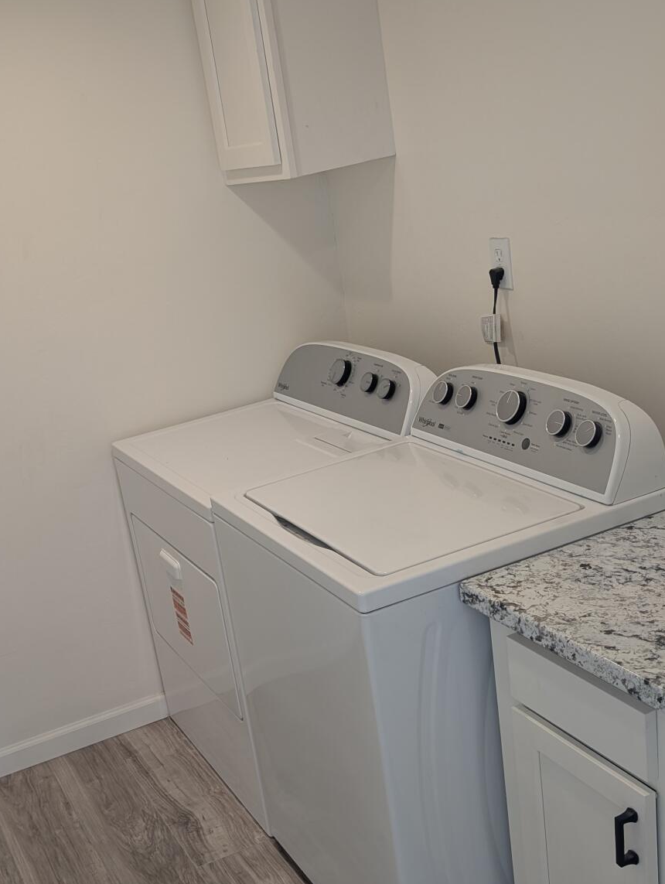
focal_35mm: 42
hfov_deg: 34.1
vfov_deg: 44.4
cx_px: 228
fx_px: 1074
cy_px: 554
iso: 19
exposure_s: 1/32.3
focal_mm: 6.9
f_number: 1.68
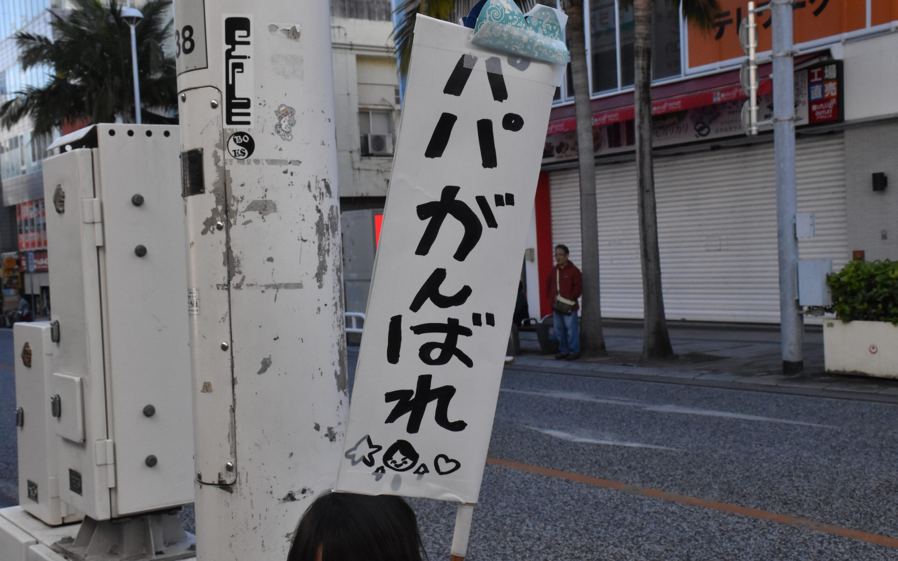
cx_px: 449
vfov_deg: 26.3
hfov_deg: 41.1
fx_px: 1199
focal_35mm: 49
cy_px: 276
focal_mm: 32
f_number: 14
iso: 2500
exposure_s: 1/800
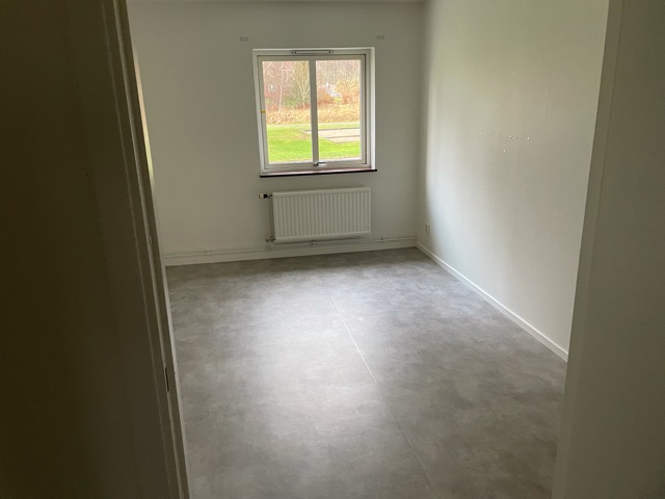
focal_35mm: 26
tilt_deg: -15.4
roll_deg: +2.3
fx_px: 499
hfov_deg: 67.3
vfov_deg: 53.1
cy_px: 250
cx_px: 332
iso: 500
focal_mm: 4.2
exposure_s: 1/60
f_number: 1.6
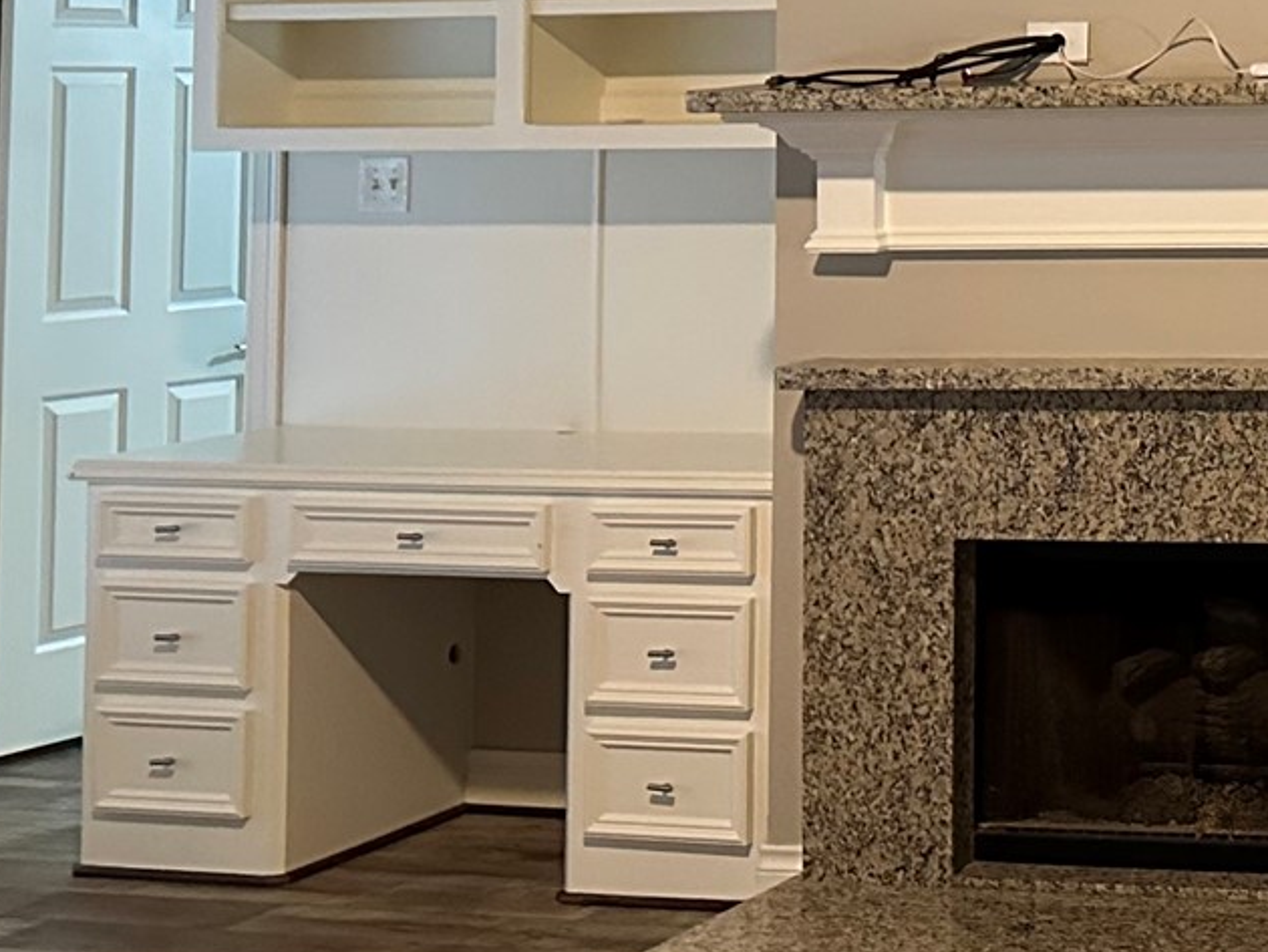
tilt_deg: +2.9
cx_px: 1711
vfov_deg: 18.2
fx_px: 2858
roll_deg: +0.3
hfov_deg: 22.1
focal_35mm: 78
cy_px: -119
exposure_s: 1/30
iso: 800
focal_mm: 6.86
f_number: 1.78
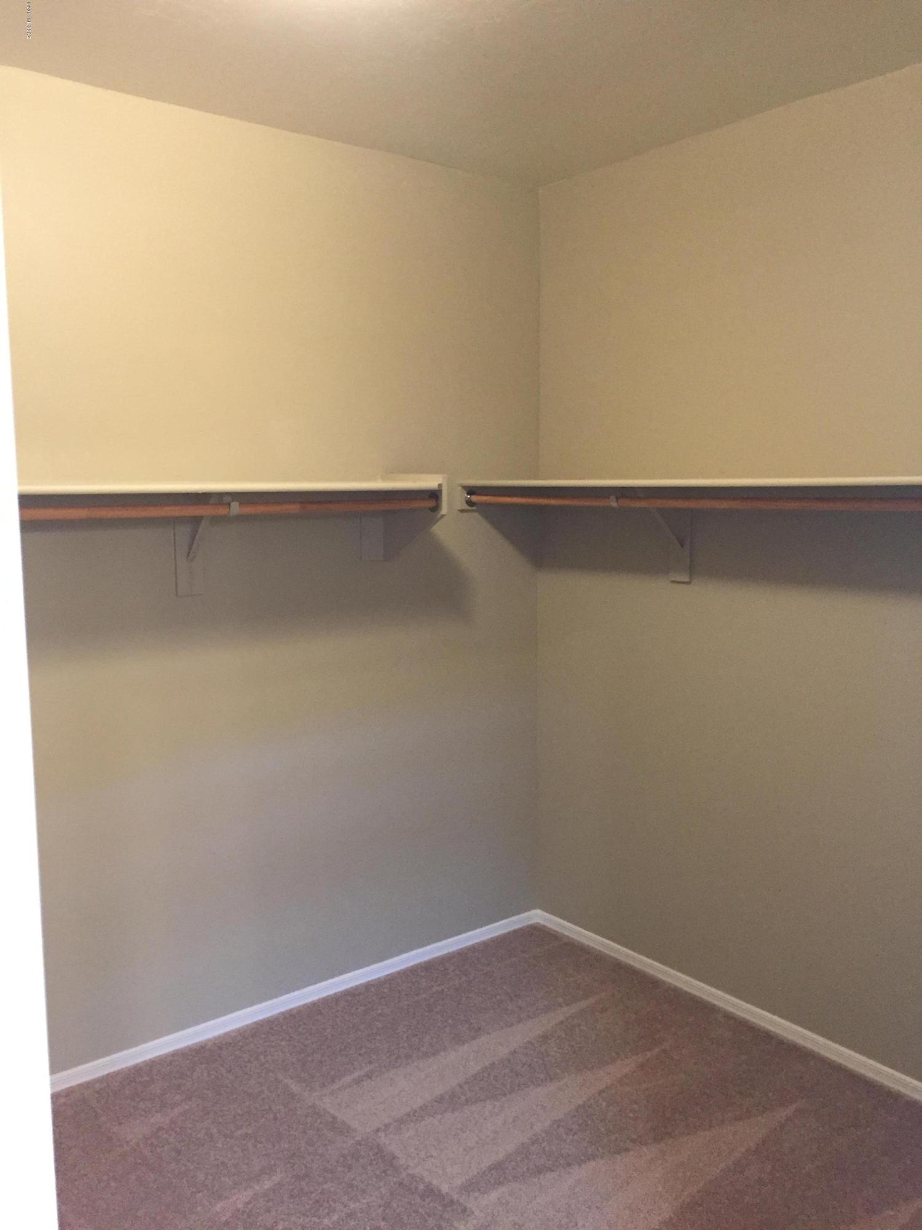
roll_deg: +0.0
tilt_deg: -7.5
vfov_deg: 61.7
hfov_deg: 48.2
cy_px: 615
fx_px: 1030
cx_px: 461
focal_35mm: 29
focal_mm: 4.15
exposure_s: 1/30
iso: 250
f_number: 2.2
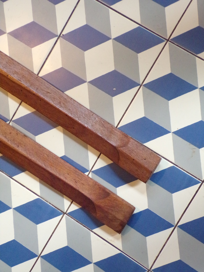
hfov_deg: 22.6
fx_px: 511
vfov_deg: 29.8
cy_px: 136
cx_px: 102
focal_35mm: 65
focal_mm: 11.6
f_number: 3.8
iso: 800
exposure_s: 1/25
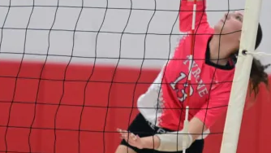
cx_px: 78
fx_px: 3723
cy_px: 30
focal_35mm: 518
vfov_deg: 2.3
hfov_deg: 4.2
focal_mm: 220
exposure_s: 1/1250
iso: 10000
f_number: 4
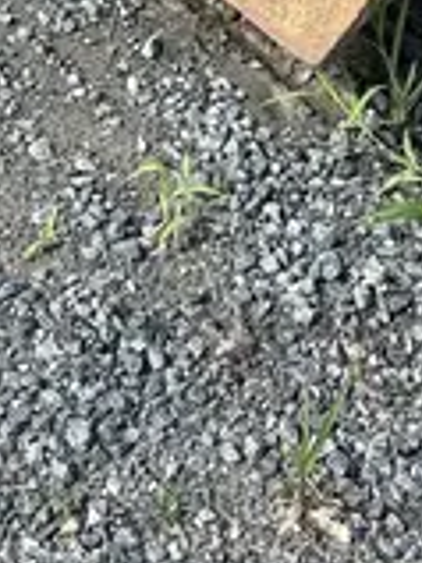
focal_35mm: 120
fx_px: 1953
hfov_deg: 12.3
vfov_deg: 14.4
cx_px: 64
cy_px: -451
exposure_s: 1/2012
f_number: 1.6
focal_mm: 5.96
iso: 50
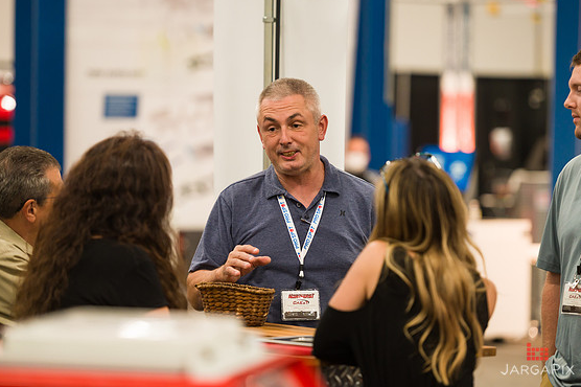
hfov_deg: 12.0
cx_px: 298
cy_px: 196
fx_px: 2774
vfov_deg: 8.0
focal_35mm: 172
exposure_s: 1/200
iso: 1600
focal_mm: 165
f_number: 3.2
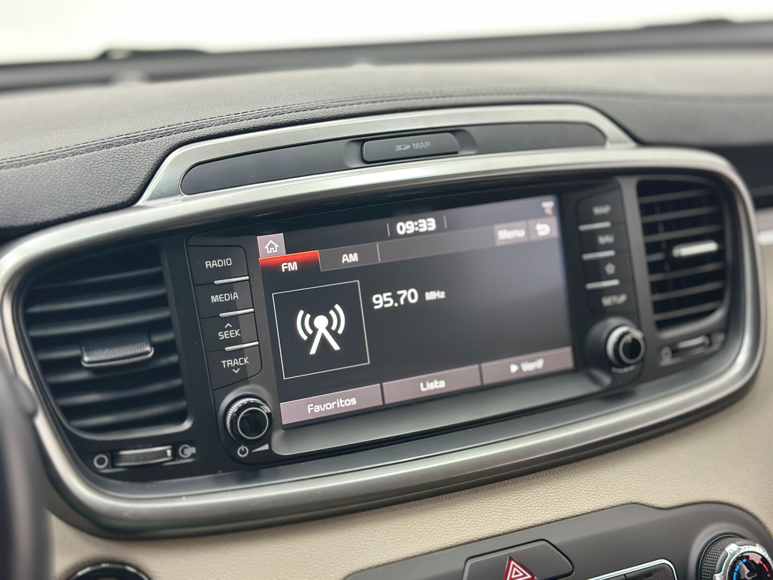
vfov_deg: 30.3
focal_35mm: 48
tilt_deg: -15.7
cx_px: 386
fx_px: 1072
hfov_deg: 39.7
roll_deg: +1.9
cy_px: 290
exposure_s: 1/40
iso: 400
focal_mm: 6.86
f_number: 1.78
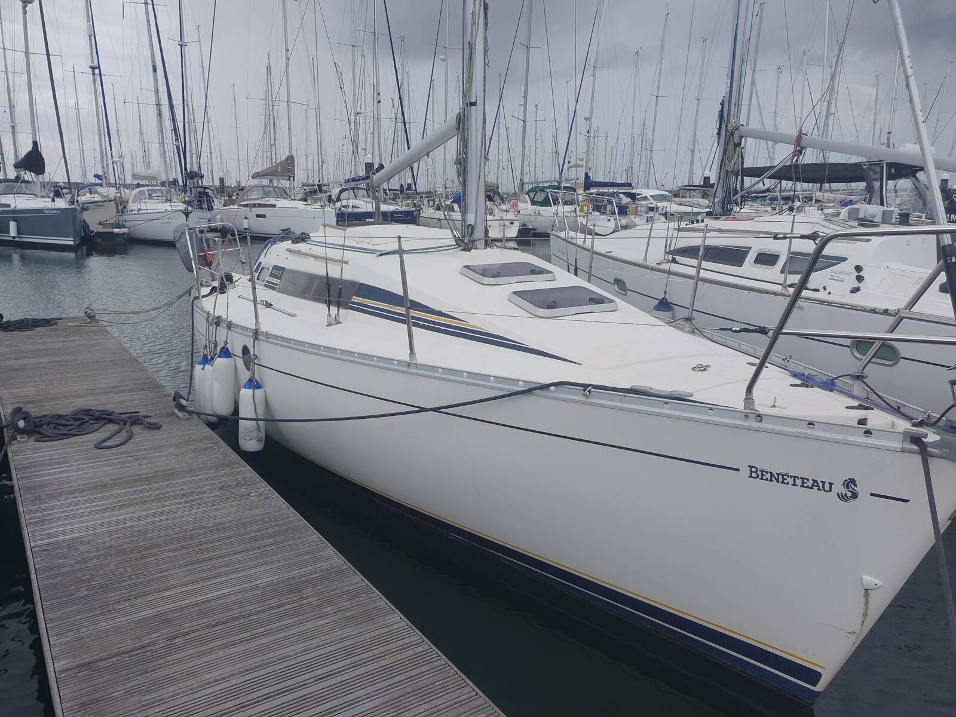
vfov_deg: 53.1
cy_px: 358
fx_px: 718
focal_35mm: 26
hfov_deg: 67.3
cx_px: 478
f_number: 2.4
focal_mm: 4.32
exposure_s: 1/1488
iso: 50
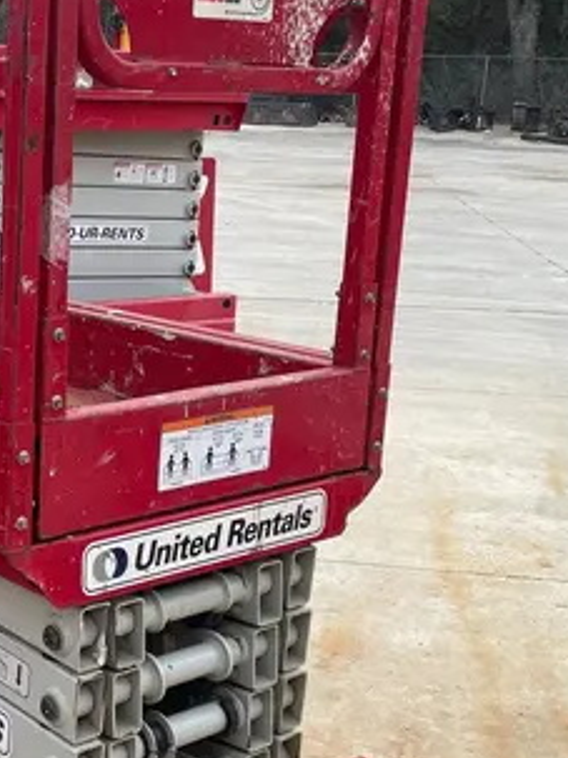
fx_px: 1379
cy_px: 422
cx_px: -30
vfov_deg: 30.7
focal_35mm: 63
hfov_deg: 22.2
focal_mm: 4.2
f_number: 1.6
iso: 40
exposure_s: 1/121
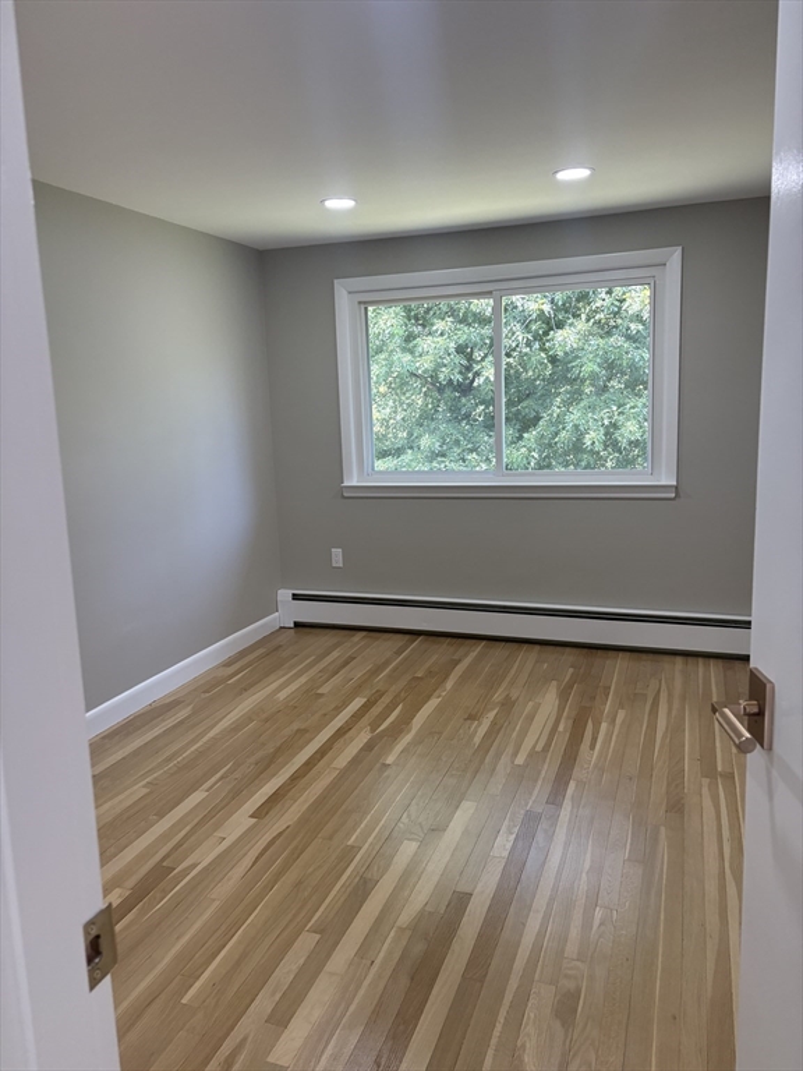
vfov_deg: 67.3
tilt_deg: -9.8
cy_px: 536
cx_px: 402
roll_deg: +2.2
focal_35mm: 26
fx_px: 804
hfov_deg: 53.1
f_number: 1.6
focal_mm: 5.96
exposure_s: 1/159
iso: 125
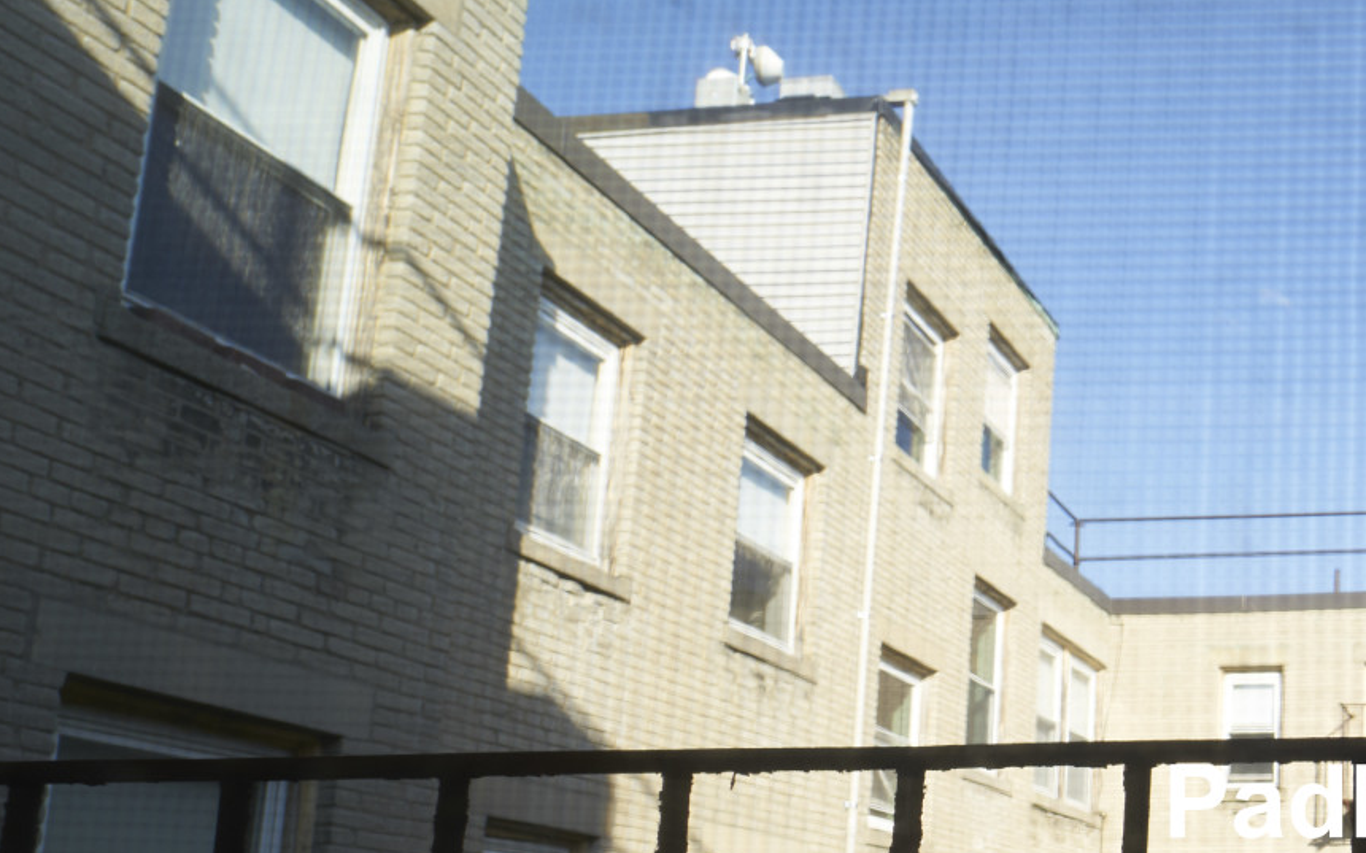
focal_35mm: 34
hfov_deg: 42.0
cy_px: 853
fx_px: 1265
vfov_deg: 34.0
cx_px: 1569
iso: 200
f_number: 7.1
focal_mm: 14
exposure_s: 1/200
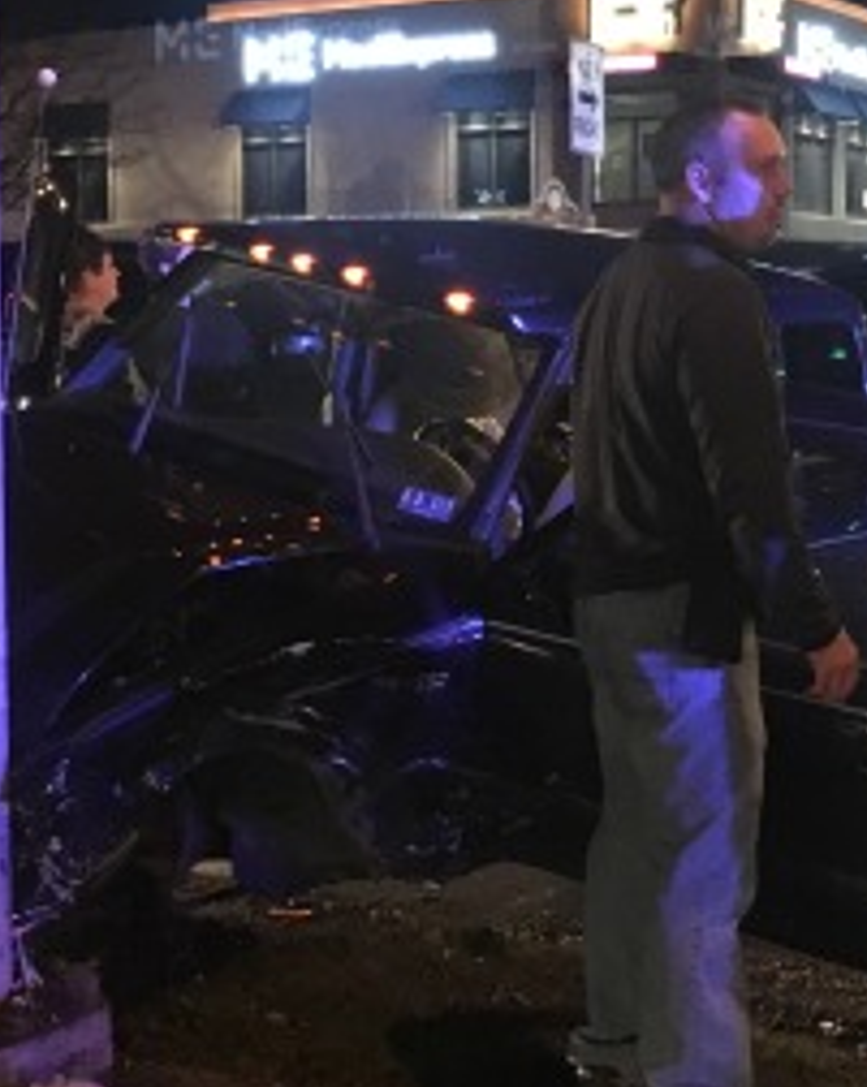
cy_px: 634
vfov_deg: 26.4
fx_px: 2314
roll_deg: +0.4
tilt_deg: -6.5
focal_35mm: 72
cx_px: 380
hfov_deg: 21.2
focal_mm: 4.15
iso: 800
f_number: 2.2
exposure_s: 1/15
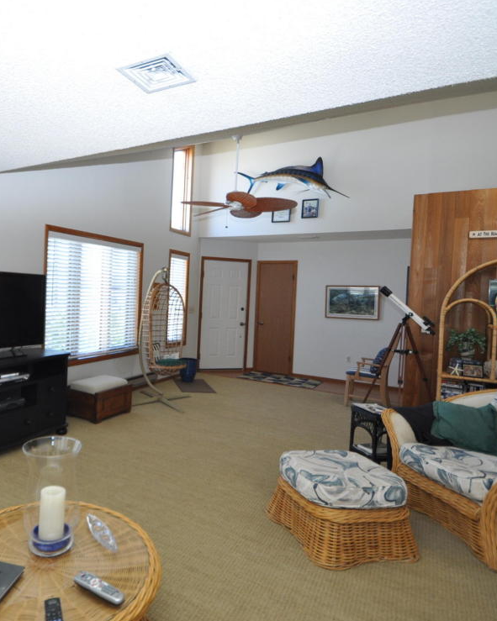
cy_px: 304
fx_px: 405
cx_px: 144
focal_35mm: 22
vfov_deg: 75.0
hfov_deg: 60.7
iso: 400
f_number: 4.5
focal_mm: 10
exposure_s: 1/80
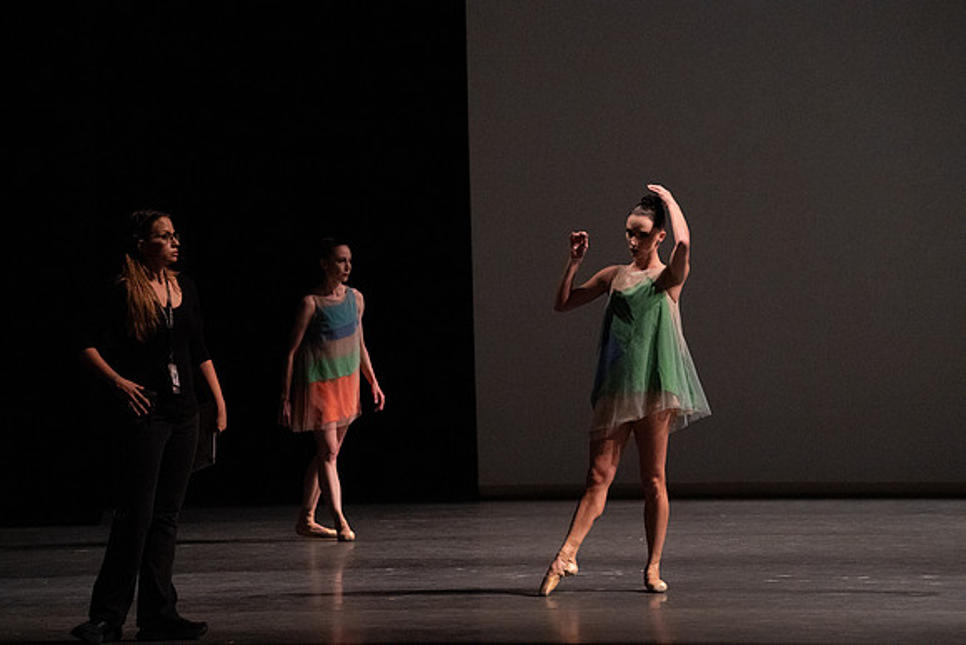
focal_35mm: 200
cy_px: 322
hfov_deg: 10.3
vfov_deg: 6.9
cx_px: 483
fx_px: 5368
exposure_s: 1/400
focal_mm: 200
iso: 16000
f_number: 6.3
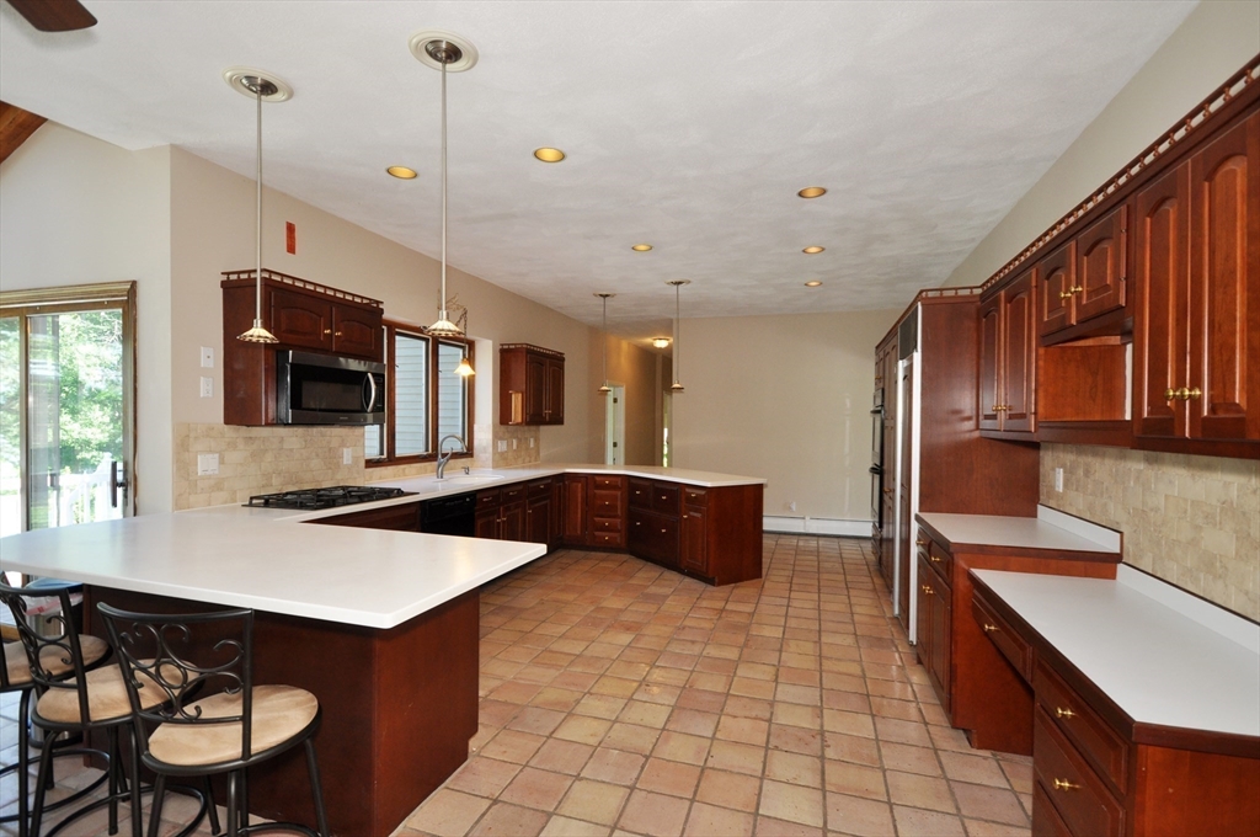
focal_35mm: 17
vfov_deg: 69.5
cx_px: 630
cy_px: 418
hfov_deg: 92.5
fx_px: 603
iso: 400
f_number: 5
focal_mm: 11.5
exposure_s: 1/60
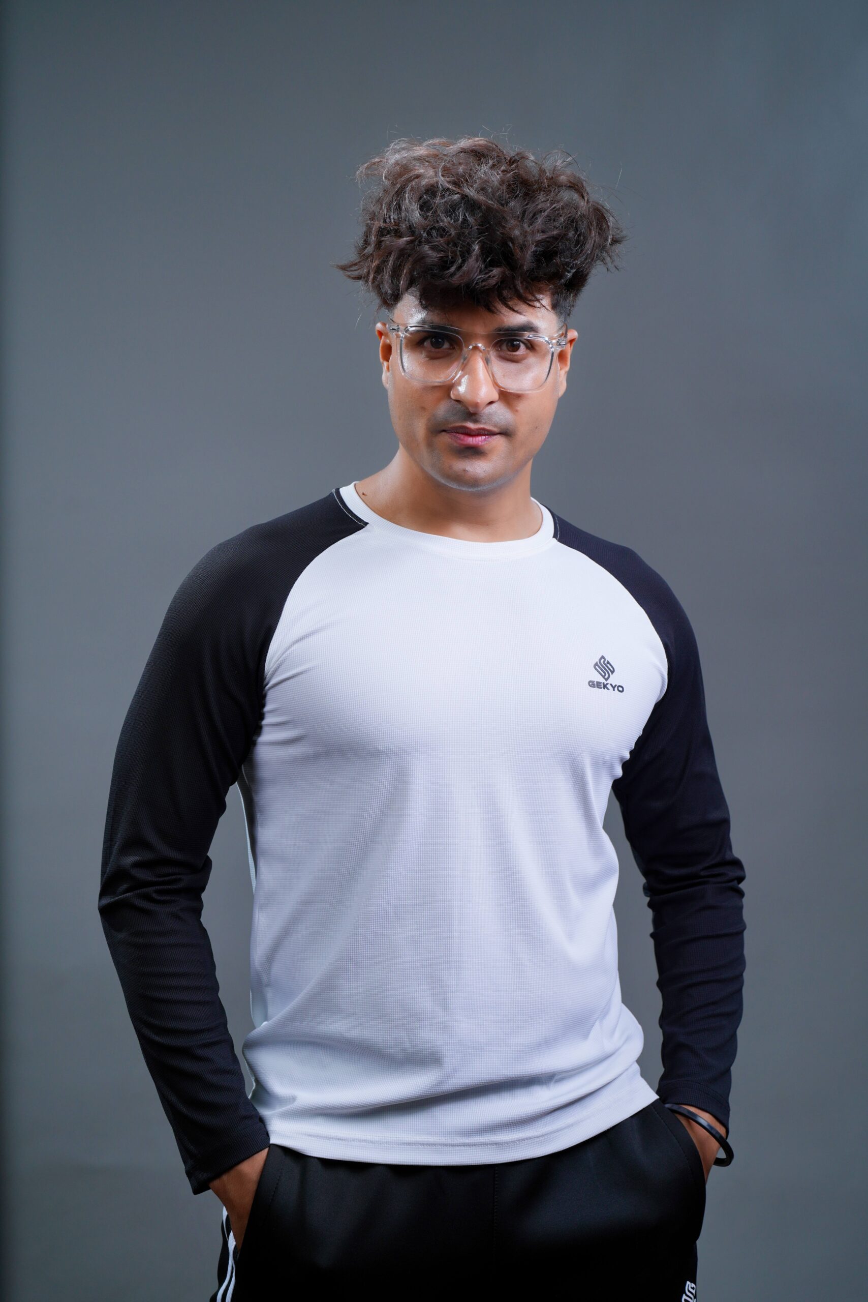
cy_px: 651
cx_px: 434
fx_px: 2639
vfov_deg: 27.7
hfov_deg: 18.7
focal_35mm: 73
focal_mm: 73
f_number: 5.6
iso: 160
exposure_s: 1/200
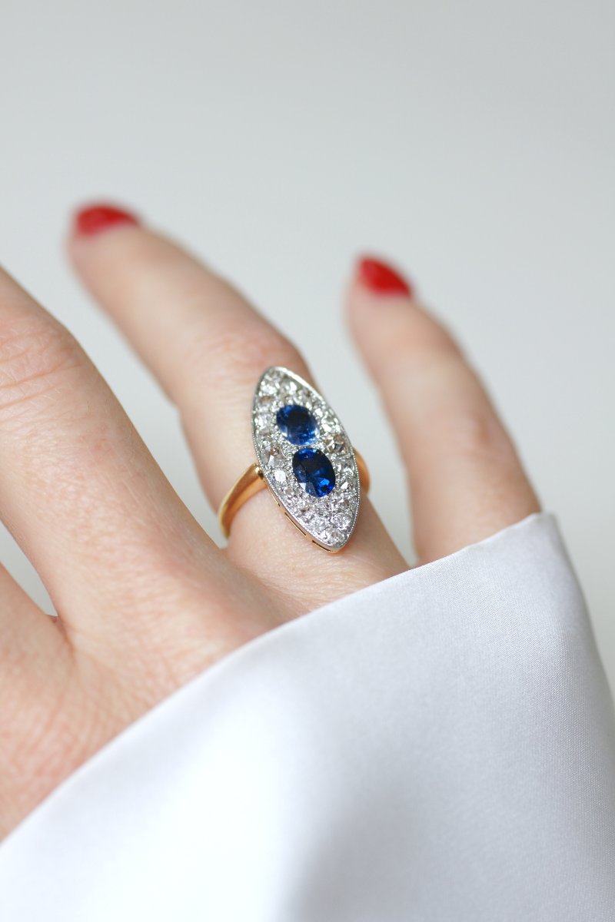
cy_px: 461
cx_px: 308
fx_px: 2690
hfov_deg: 13.0
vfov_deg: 19.5
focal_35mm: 105
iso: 200
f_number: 4
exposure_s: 1/160
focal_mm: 70
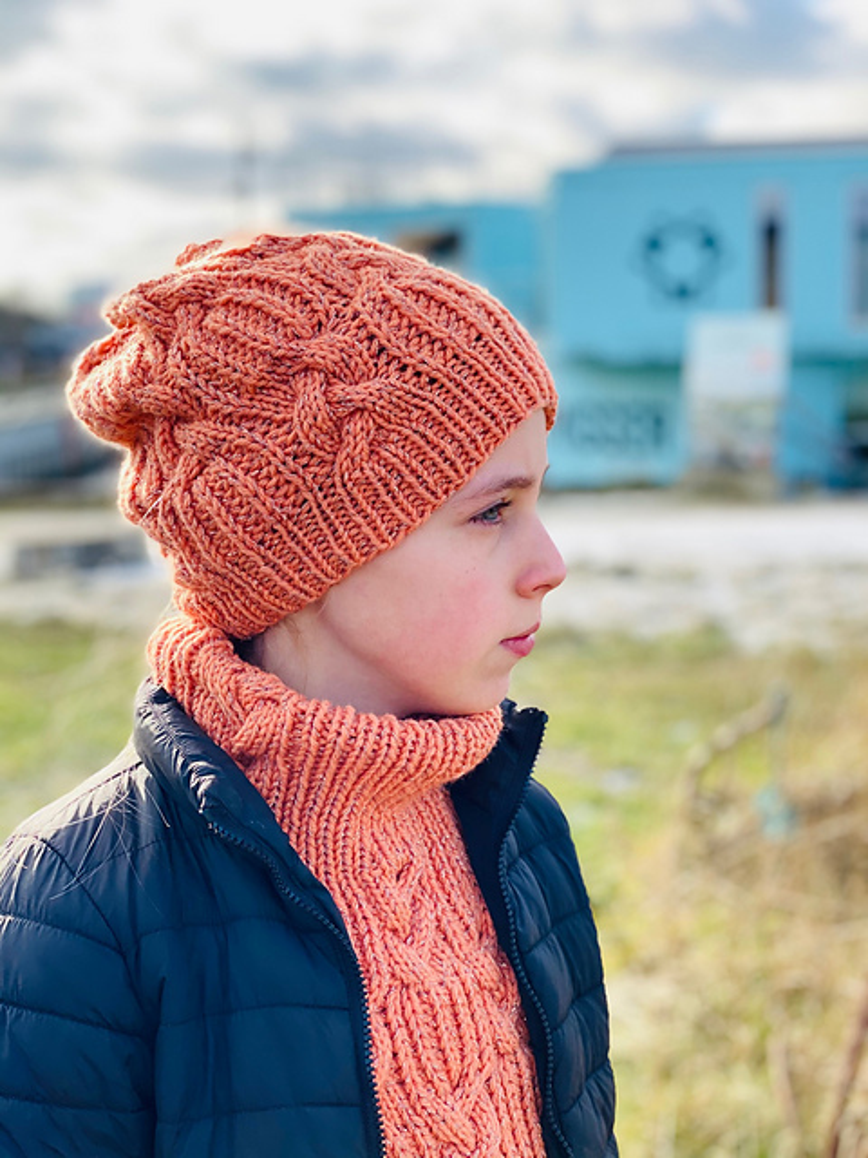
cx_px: 434
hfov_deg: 28.0
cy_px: 579
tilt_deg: -6.7
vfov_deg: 36.8
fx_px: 1739
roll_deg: +1.4
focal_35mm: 52
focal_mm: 6
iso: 20
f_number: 2
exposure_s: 1/300
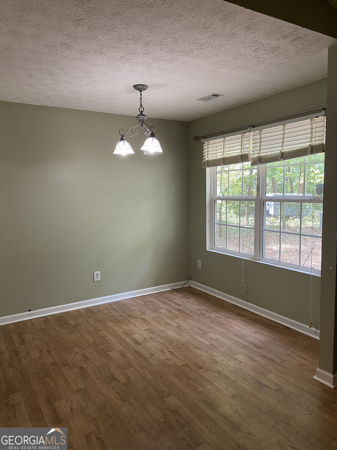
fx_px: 337
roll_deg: +1.0
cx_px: 168
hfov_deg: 53.1
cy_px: 225
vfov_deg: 67.3
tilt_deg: -4.9
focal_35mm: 26
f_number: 1.8
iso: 200
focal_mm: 4.25
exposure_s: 1/60
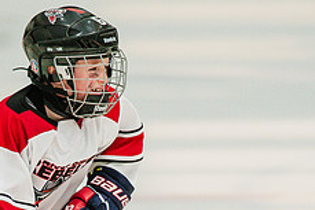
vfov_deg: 1.4
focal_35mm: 983
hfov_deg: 2.1
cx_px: 130
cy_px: 263
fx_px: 8606
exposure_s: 1/3200
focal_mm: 300
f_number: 4
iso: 1600
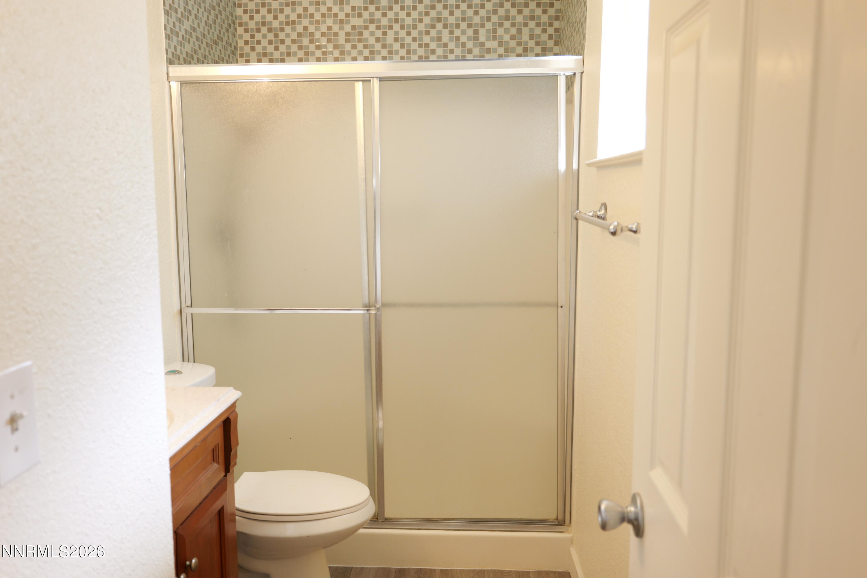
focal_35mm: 31
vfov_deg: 42.3
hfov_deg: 60.3
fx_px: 747
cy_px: 289
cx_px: 434
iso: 1250
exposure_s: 1/60
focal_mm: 31
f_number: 5.6
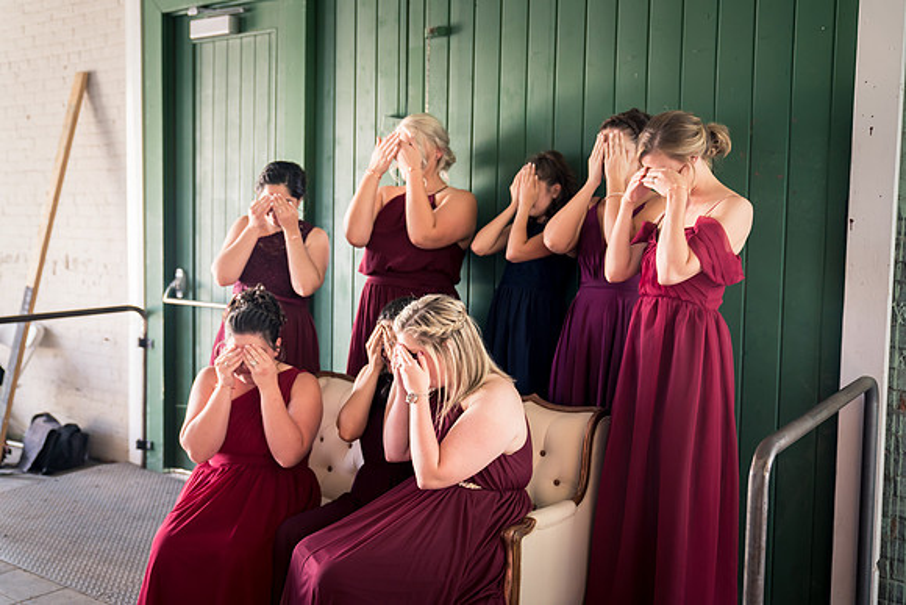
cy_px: 302
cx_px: 453
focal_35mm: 36
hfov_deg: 53.1
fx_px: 906
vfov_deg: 36.9
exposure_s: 1/80
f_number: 2.8
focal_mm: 36
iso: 1600
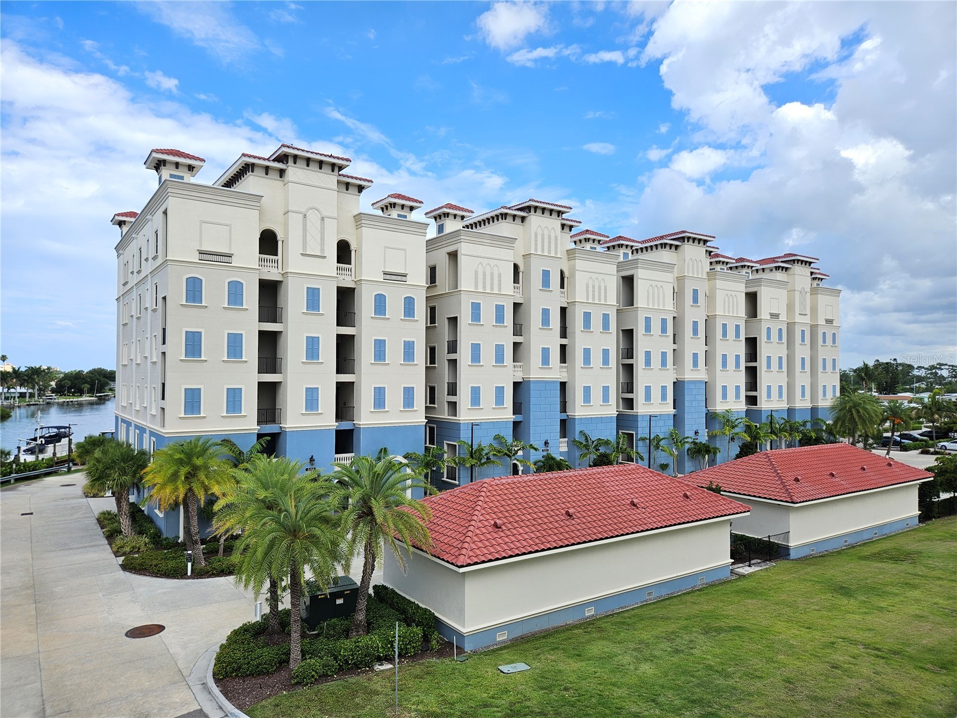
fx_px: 636
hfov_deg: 73.9
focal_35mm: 23
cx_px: 478
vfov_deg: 58.9
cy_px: 359
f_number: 1.8
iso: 25
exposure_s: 1/1087
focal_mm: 5.4
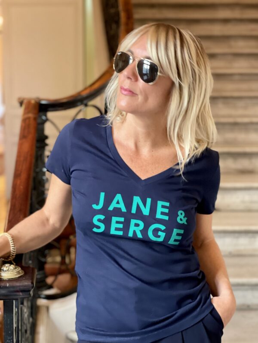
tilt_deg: -8.3
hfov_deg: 22.9
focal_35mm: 64
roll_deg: -0.1
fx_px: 636
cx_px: 129
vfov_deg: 30.3
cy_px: 172
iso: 160
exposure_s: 1/33
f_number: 2.2
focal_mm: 7.5
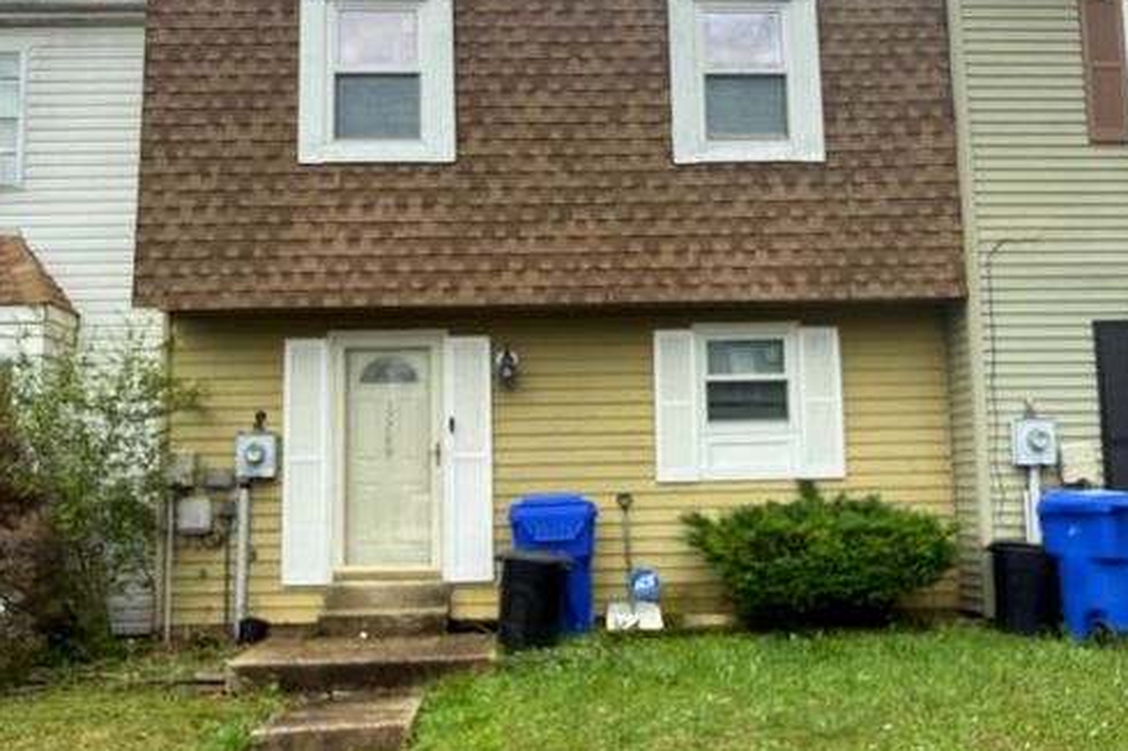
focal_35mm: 34
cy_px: 386
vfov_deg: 38.8
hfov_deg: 55.8
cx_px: 571
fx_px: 1065
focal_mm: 2.22
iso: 40
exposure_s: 1/182
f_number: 2.2
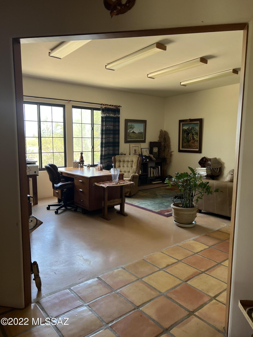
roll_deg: -0.5
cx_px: 126
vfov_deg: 67.3
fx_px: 253
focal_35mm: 26
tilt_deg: -7.3
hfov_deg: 53.1
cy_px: 168
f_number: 1.5
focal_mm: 5.7
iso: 100
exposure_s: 1/121
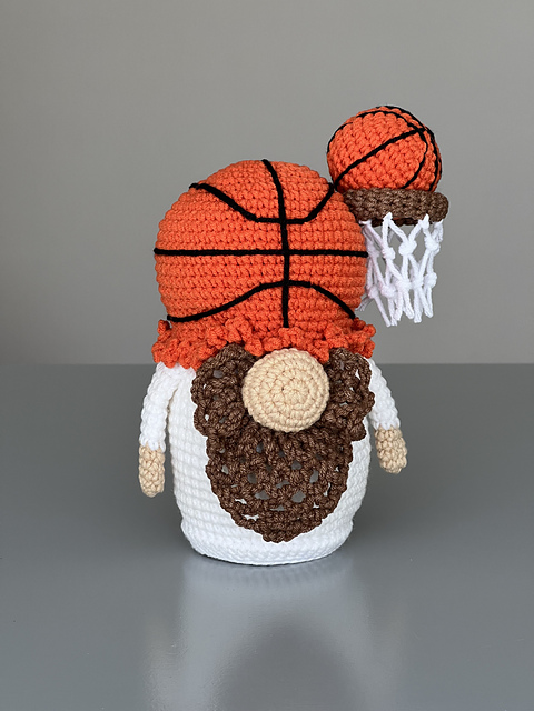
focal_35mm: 77
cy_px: 356
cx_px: 267
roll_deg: +1.0
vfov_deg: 25.3
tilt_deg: -11.6
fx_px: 1584
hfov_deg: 19.1
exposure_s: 1/99
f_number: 2.8
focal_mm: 9
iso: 80
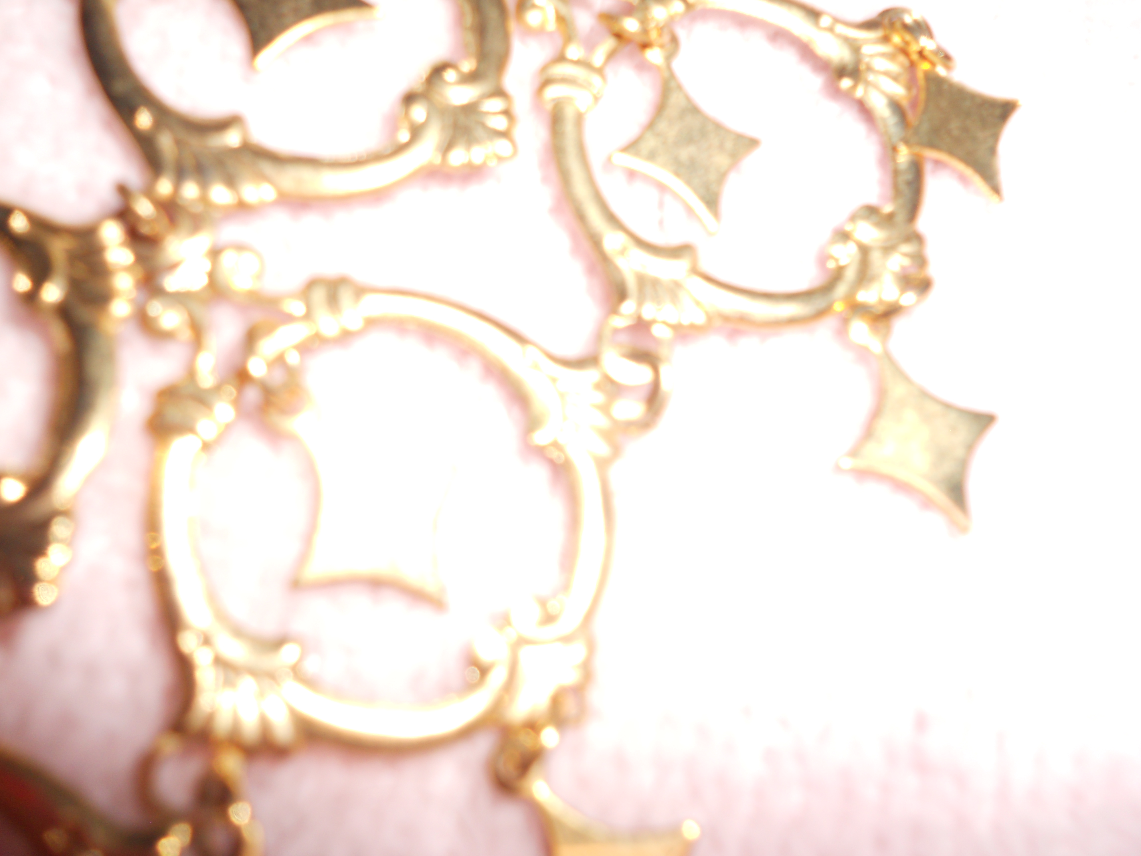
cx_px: 570
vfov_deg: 44.2
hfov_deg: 56.8
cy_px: 428
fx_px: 1055
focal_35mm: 32
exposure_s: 1/25
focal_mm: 5.8
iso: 80
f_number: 8.8
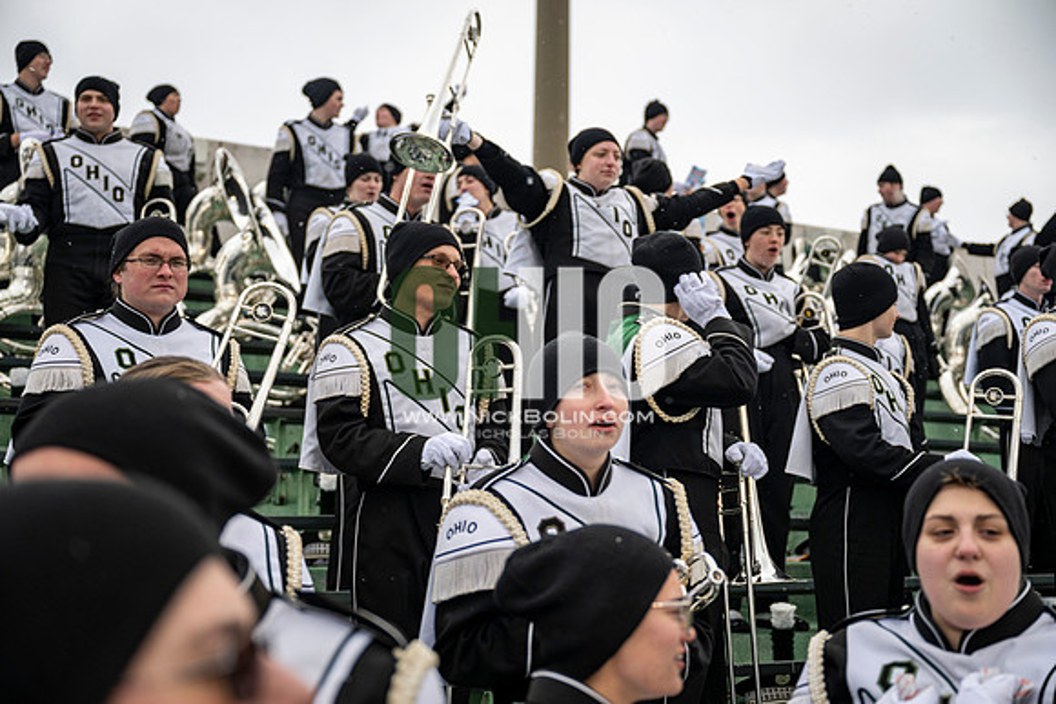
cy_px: 352
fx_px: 1262
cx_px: 528
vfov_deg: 31.2
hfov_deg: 45.4
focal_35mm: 43
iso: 160
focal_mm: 43
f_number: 2.8
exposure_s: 1/500
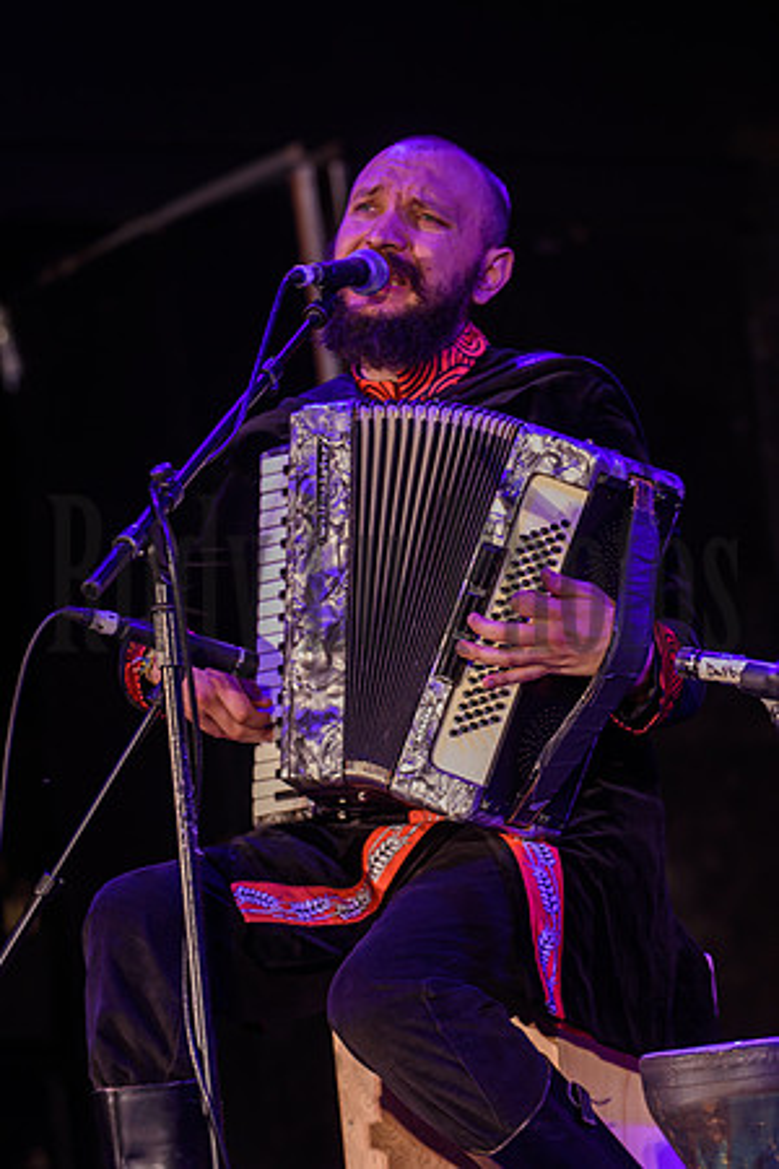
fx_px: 4868
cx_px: 390
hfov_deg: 9.1
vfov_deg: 13.7
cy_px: 584
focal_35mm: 150
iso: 1600
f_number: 5.6
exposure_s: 1/125
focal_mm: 150
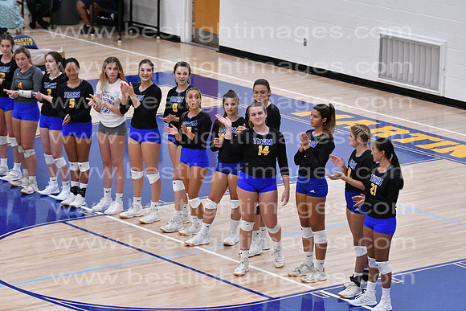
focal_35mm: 158
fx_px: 2039
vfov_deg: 8.7
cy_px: 156
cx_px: 233
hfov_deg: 13.0
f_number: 3.2
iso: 6400
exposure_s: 1/1250
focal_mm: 105
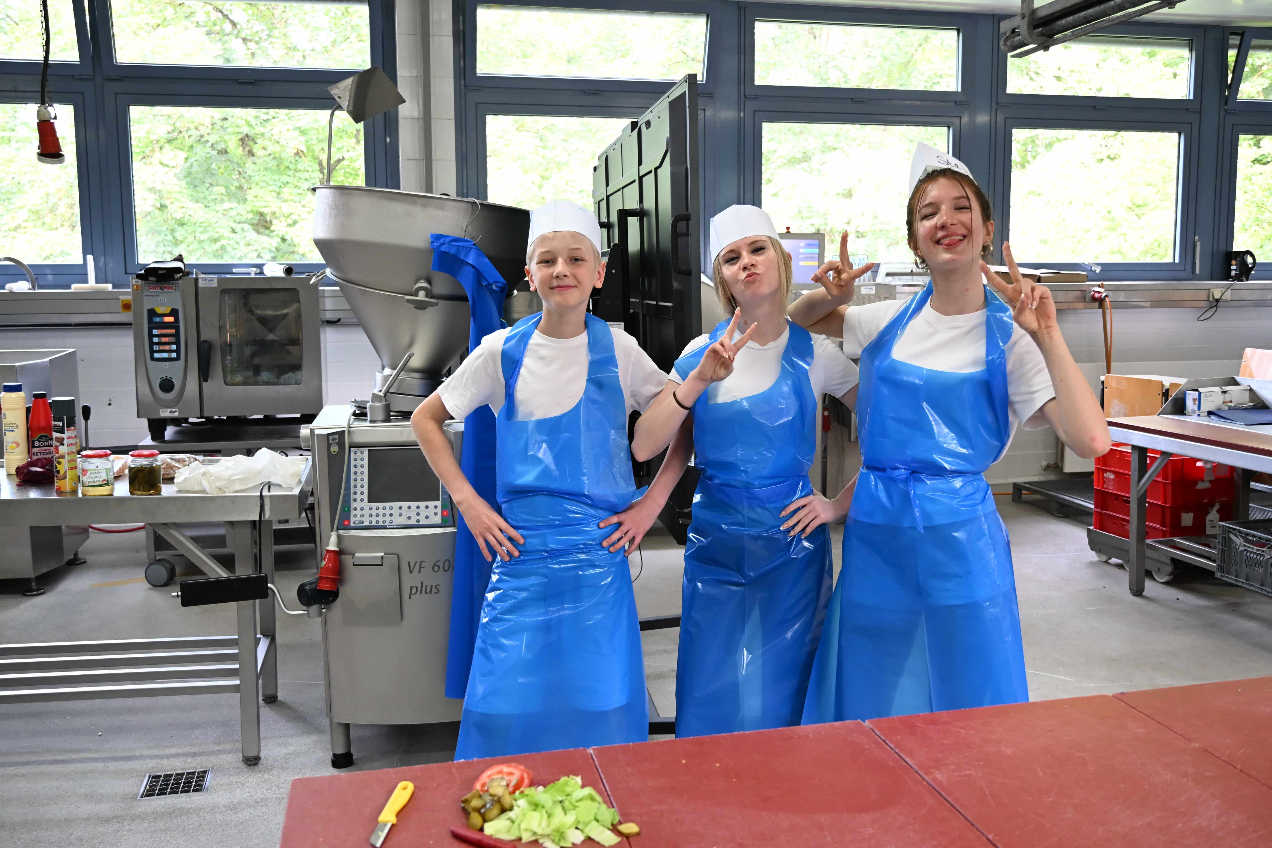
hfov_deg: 56.1
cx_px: 636
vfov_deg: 39.1
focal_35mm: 34
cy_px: 424
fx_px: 1192
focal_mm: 22.5
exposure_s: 1/200
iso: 1800
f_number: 3.5
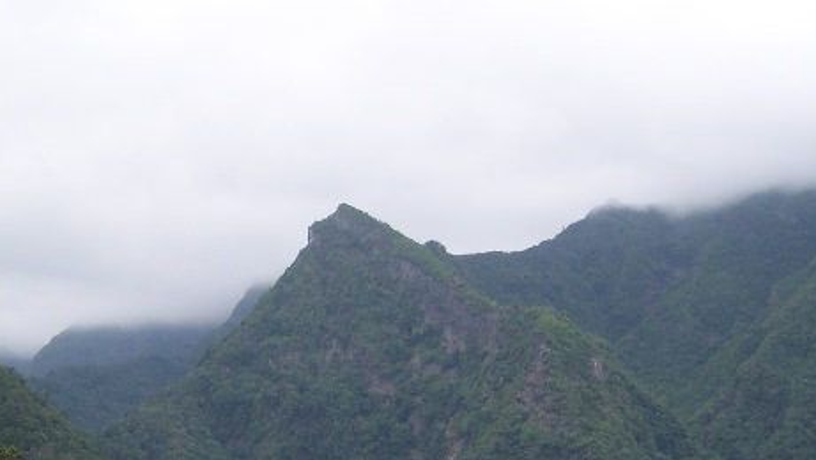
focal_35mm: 119
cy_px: 441
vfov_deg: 10.1
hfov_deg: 18.0
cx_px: 297
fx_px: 2576
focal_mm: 13.3
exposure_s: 1/500
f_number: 3.4
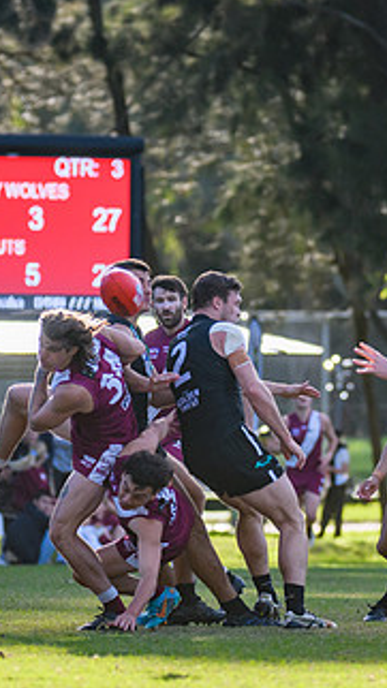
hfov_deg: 2.7
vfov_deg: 4.9
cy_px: 314
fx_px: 8104
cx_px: 271
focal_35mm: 444
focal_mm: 220
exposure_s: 1/2500
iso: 1000
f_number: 4
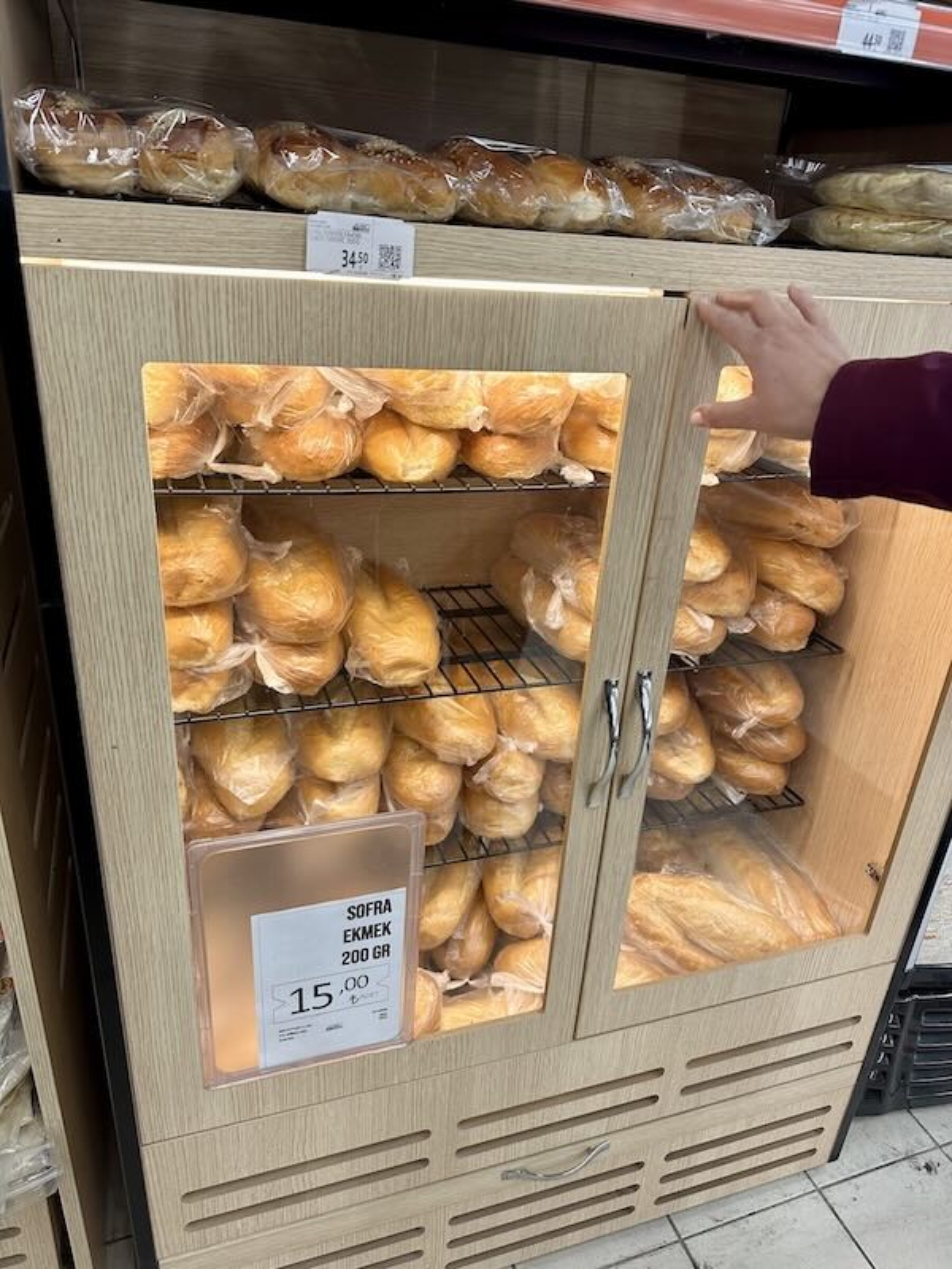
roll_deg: -4.2
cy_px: 634
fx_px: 880
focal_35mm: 24
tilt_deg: -25.0
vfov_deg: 71.6
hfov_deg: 56.8
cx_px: 476
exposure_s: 1/100
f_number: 1.78
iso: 200
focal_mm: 6.86
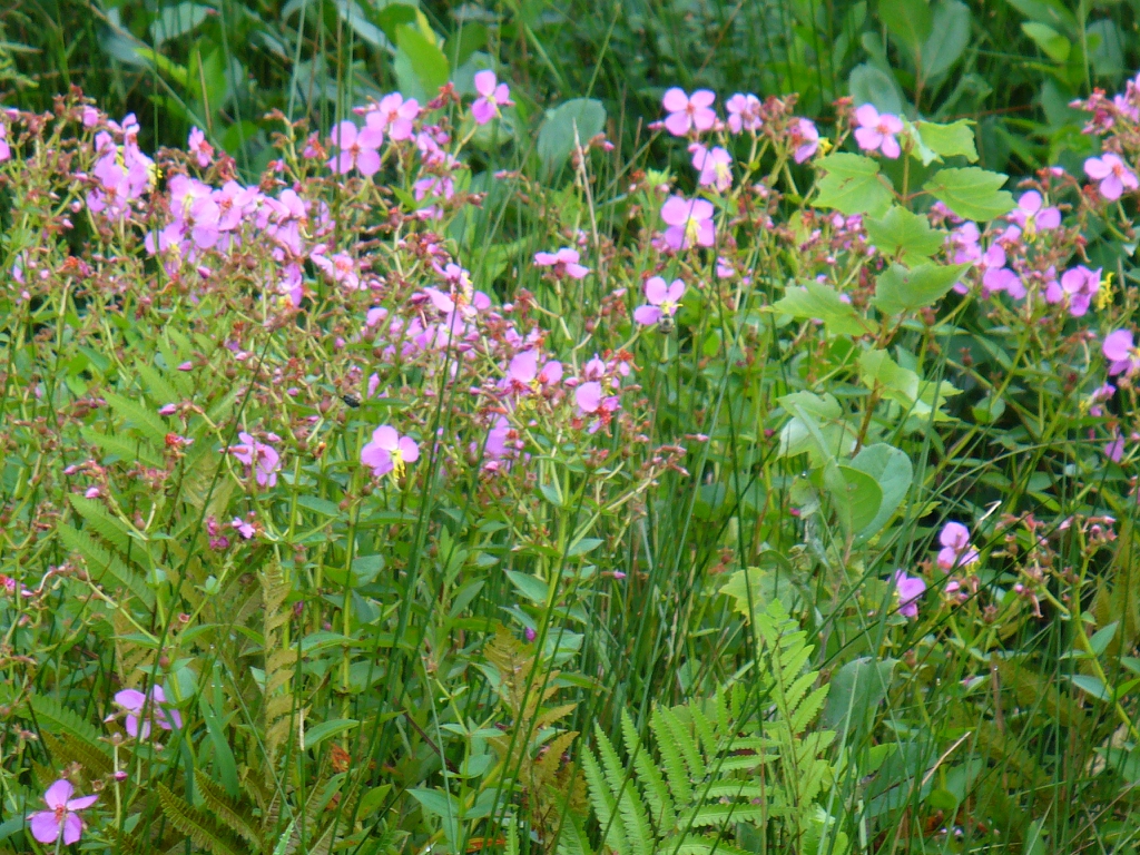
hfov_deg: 6.5
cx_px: 570
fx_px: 10044
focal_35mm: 305
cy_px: 428
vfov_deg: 4.9
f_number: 4.5
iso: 100
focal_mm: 36.6
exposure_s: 1/40
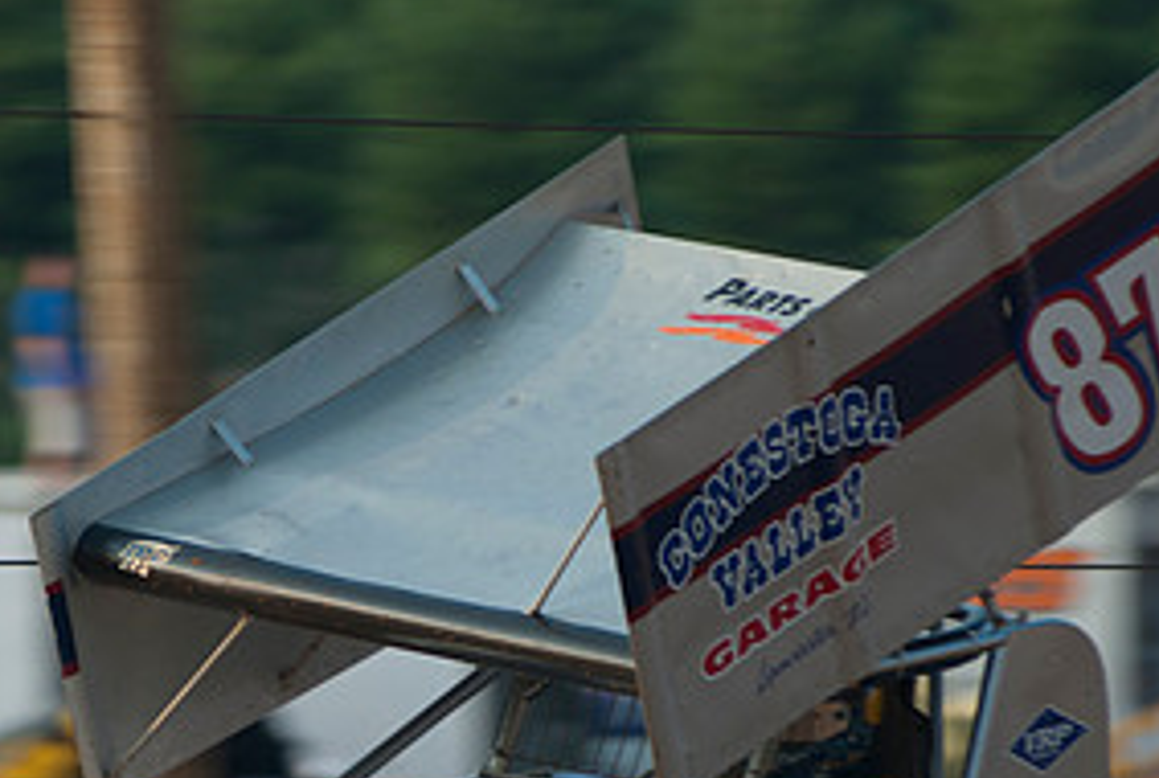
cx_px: 332
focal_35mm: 614
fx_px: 19809
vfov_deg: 2.2
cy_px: 745
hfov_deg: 3.4
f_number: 4
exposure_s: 1/400
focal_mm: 200
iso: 100
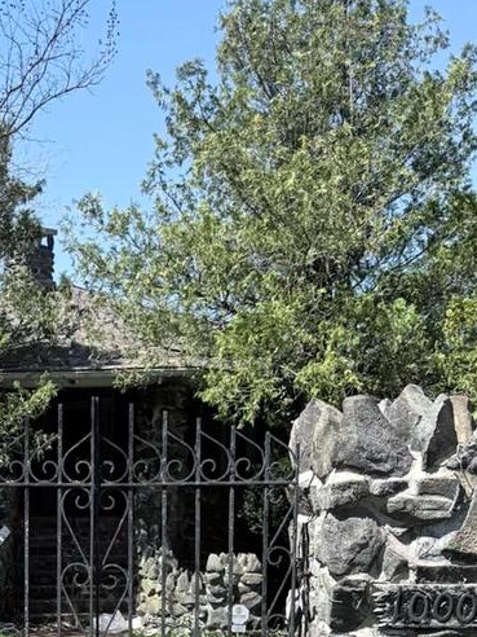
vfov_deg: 24.2
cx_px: 28
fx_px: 1378
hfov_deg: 19.2
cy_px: 712
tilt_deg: -5.7
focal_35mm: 75
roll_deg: +0.8
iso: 80
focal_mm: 6.76
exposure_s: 1/2703
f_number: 1.78
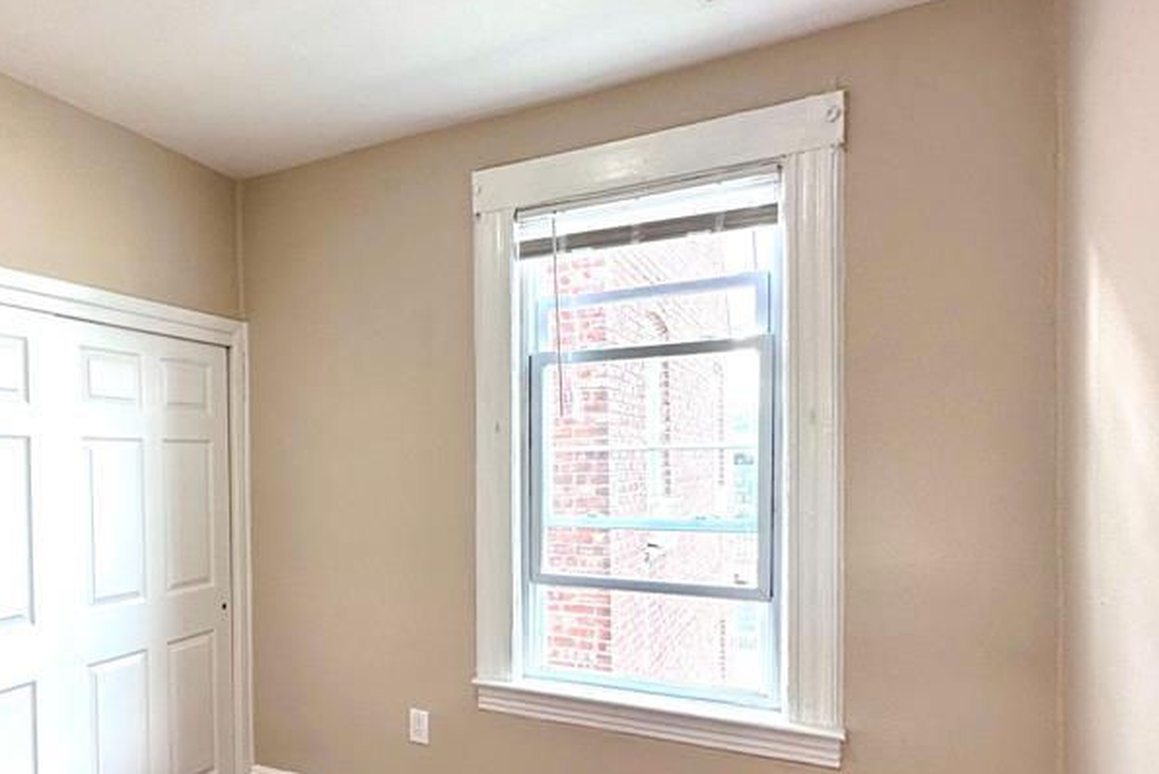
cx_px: 292
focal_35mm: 25
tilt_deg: -0.2
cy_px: 480
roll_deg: +0.9
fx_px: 805
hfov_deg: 67.0
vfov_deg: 50.9
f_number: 2.2
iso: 100
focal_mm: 2.22
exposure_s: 1/120
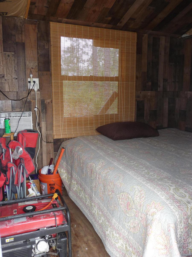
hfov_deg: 44.2
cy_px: 128
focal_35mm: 32
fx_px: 237
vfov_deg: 56.8
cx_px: 96
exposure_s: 1/80
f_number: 3.5
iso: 100
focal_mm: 5.3
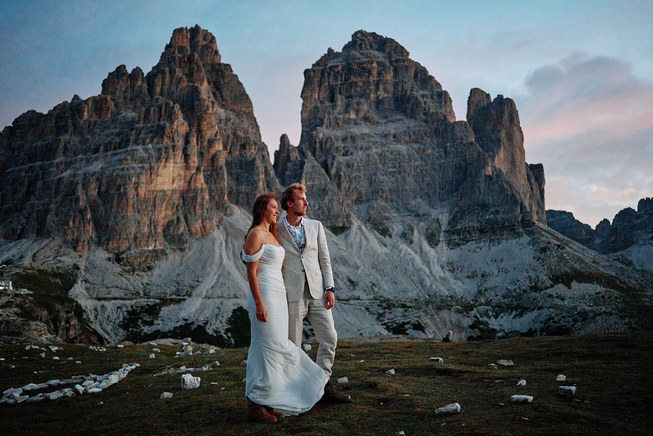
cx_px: 326
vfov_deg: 37.9
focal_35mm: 35
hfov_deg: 54.4
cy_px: 218
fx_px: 635
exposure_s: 1/100
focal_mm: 23
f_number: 1.4
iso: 5000
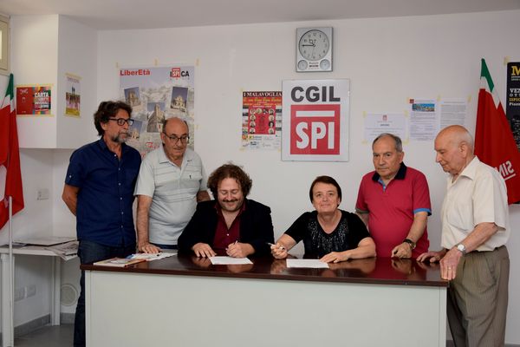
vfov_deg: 31.9
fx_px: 607
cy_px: 174
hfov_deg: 46.4
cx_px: 260
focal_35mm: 42
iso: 800
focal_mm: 28
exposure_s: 1/60
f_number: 5.6
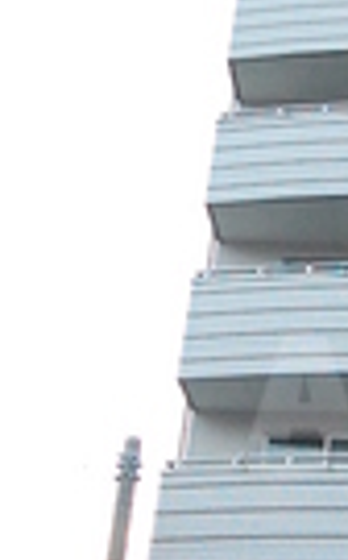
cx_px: 456
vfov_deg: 31.0
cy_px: 394
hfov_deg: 18.4
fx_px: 996
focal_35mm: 65
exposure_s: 1/100
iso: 1600
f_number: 5
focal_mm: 9
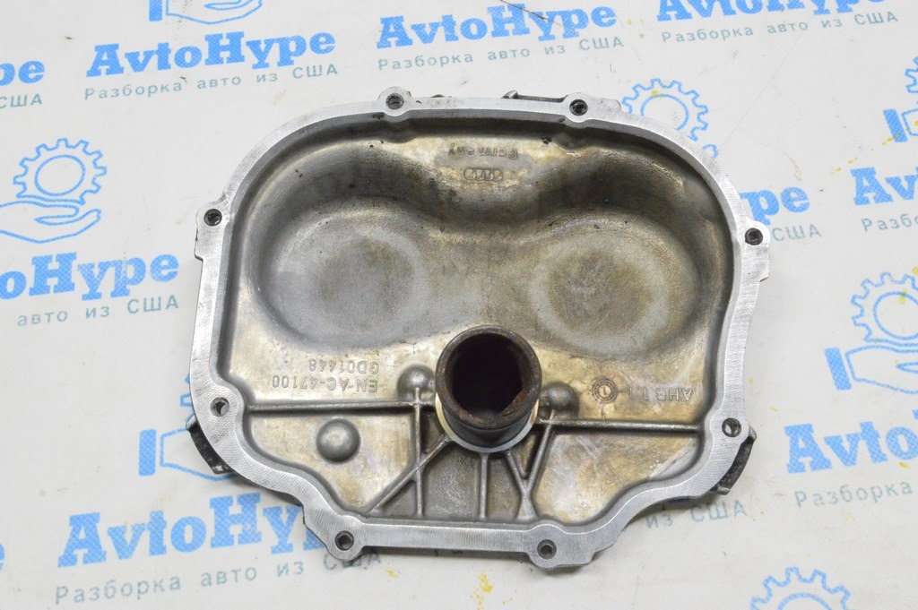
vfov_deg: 36.8
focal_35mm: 36
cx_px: 459
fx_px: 917
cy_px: 305
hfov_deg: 53.2
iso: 6400
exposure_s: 1/20
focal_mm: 24
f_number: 20
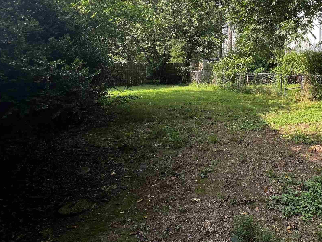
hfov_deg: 65.0
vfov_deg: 53.7
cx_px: 243
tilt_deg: -1.7
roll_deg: +0.2
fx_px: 233
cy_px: 79
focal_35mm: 25
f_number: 1.8
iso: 32
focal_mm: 1.57
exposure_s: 1/209
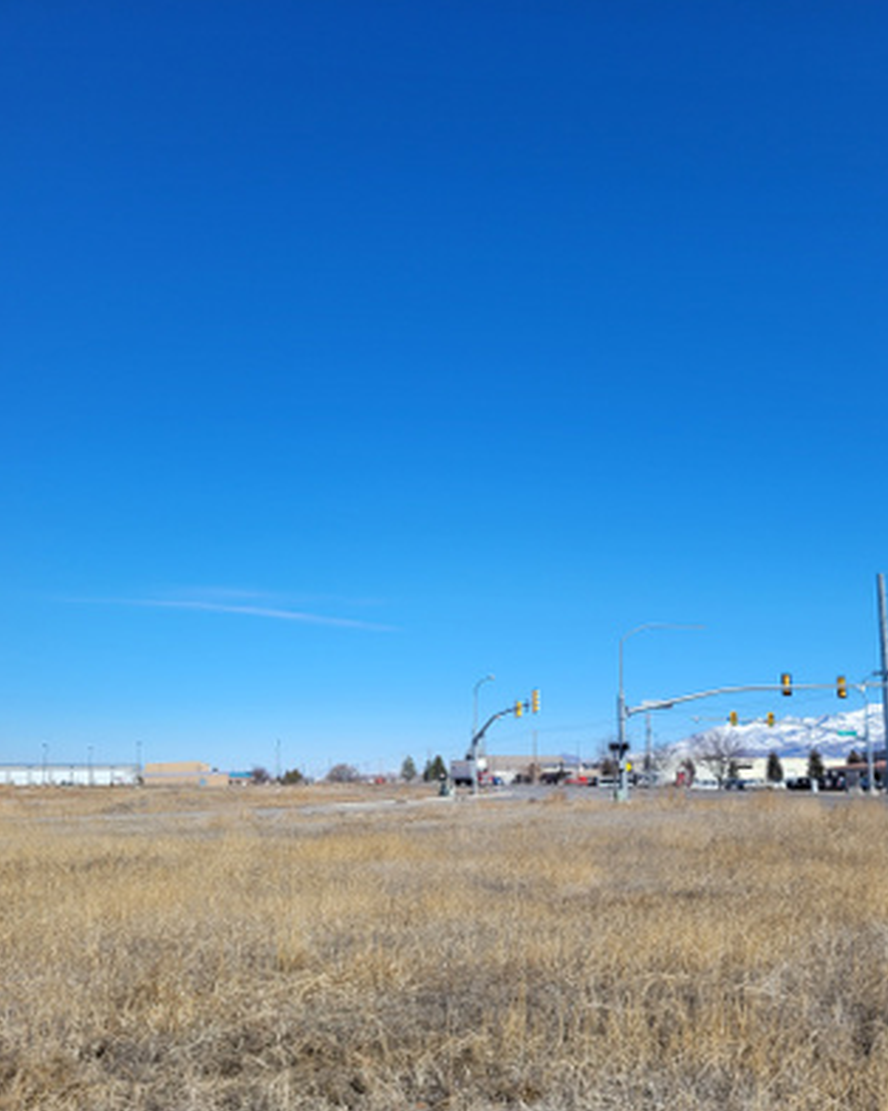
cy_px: 619
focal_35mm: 31
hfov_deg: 47.0
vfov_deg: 57.1
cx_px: 484
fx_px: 1019
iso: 40
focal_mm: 5.4
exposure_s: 1/3578
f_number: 1.8
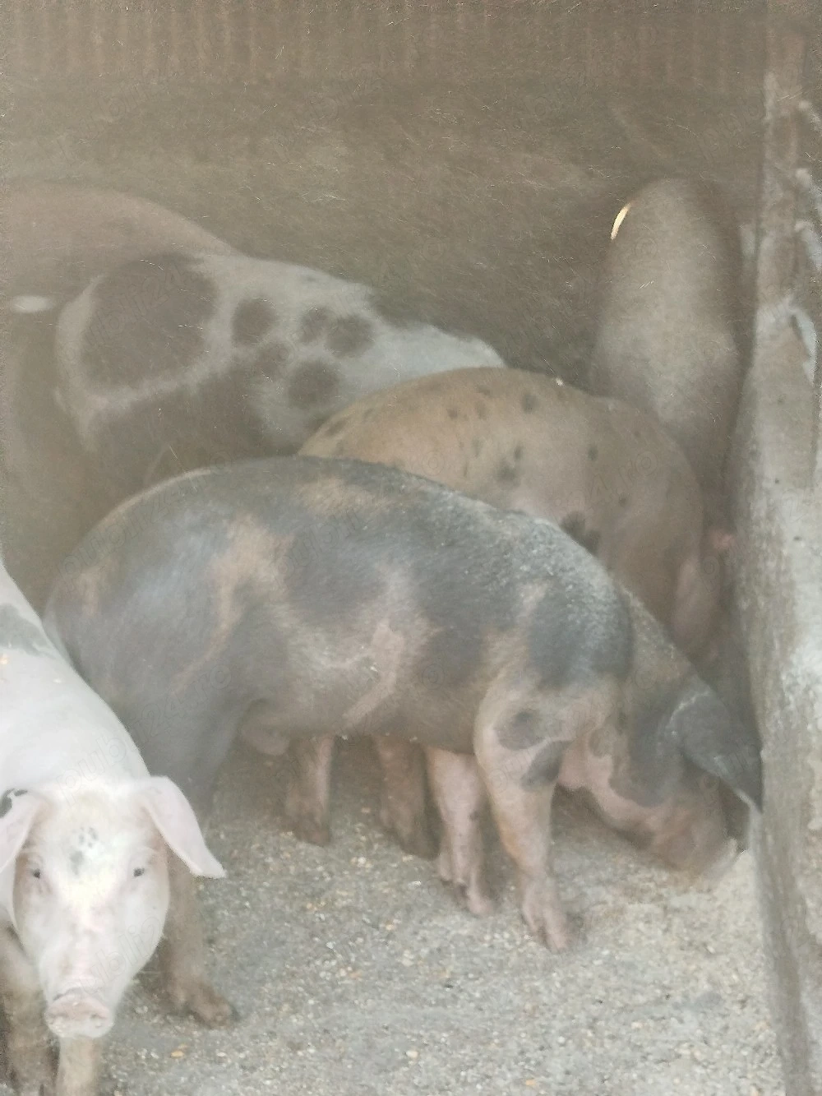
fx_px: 823
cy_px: 548
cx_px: 411
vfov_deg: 67.3
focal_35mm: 26
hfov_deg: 53.1
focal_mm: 5.31
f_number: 1.7
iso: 160
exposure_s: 1/33
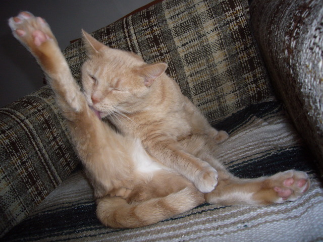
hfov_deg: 63.4
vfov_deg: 49.7
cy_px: 121
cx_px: 162
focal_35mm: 28
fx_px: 261
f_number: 2.8
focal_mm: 4.6
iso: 100
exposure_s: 1/30
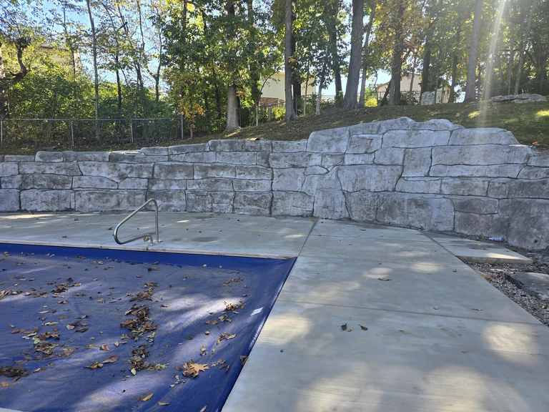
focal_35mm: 23
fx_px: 365
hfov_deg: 73.9
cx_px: 274
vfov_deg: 58.9
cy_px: 206
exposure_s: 1/180
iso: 20
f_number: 1.7
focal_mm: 6.3
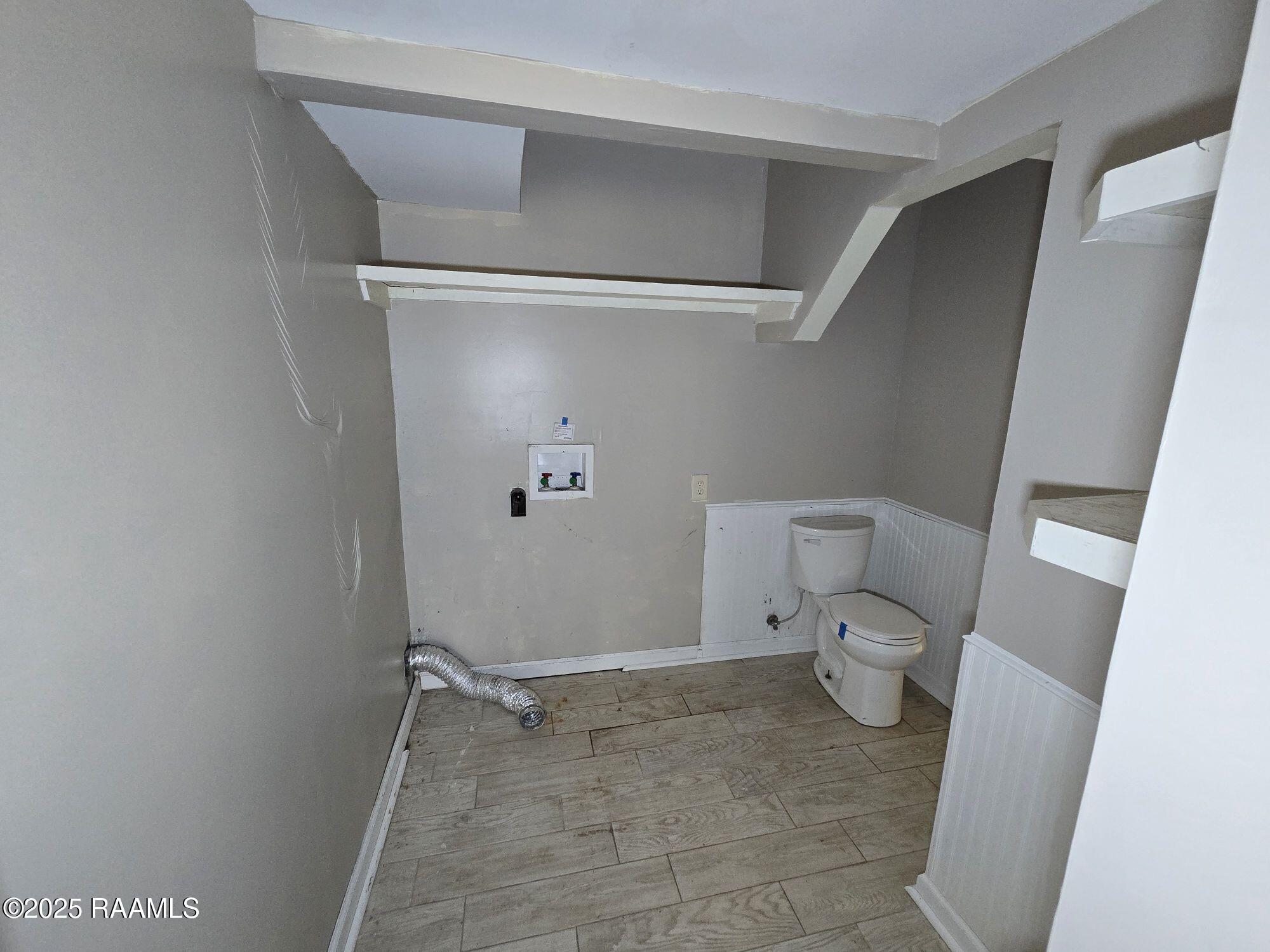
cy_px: 476
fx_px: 477
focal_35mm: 13
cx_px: 635
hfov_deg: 106.2
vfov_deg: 89.9
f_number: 2.2
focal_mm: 2.2
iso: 500
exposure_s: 1/60
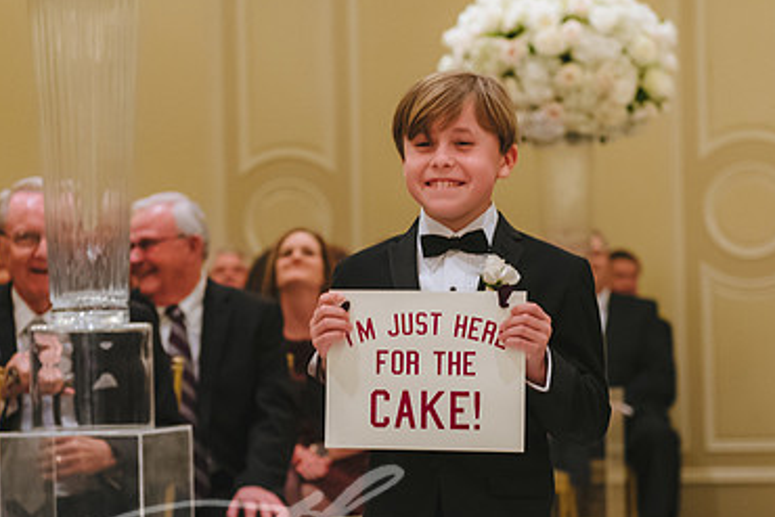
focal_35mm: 133
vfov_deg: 10.3
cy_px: 346
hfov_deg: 15.4
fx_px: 2864
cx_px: 412
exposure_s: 1/160
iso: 2500
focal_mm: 70
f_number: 3.5
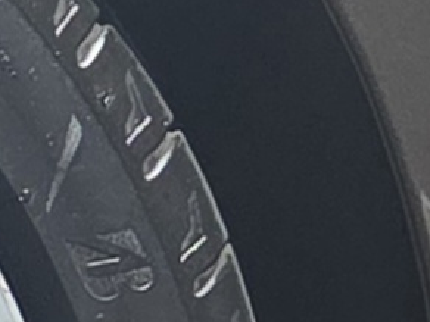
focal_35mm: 159
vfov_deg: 8.8
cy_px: 626
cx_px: -892
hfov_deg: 9.5
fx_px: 1975
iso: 80
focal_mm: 5.4
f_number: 1.8
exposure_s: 1/3333
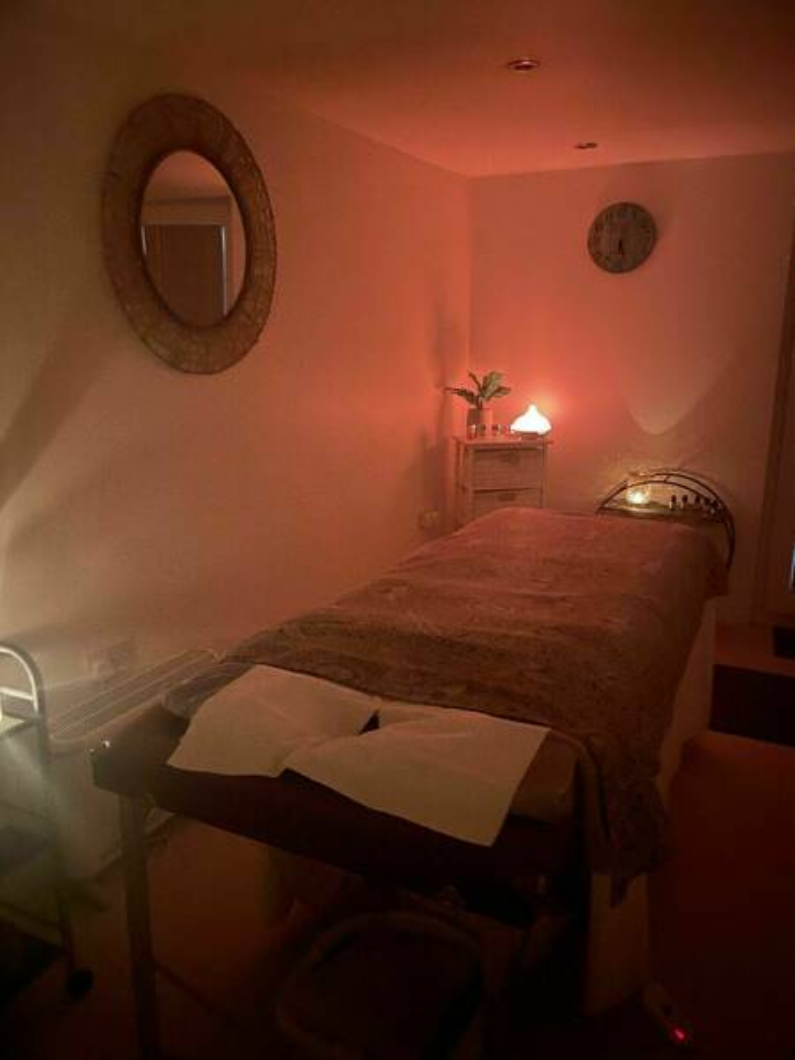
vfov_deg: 67.3
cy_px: 530
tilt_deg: -14.0
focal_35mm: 26
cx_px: 398
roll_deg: +0.7
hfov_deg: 53.1
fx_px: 796
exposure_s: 1/2
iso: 500
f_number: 1.6
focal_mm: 4.2
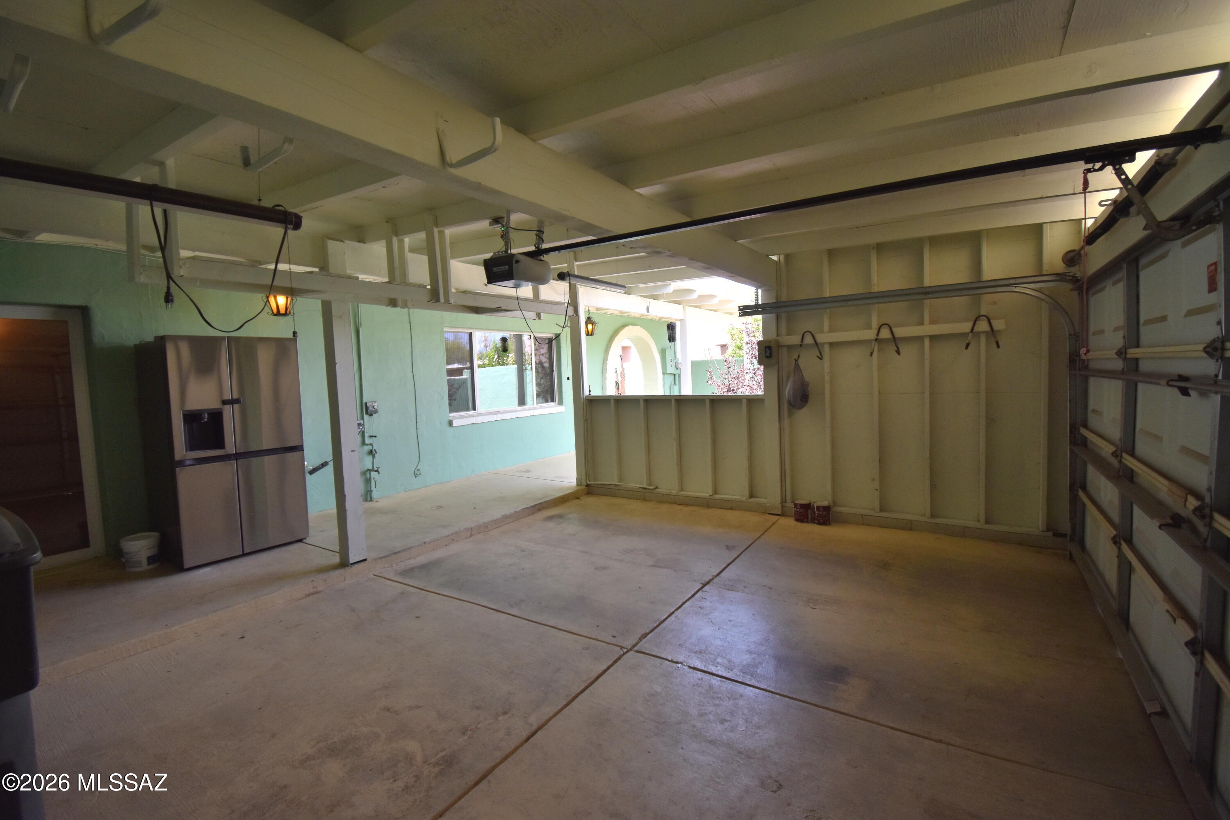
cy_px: 410
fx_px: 512
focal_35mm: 15
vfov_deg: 77.3
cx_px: 615
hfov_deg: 100.4
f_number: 5
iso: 400
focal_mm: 10
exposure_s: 1/250
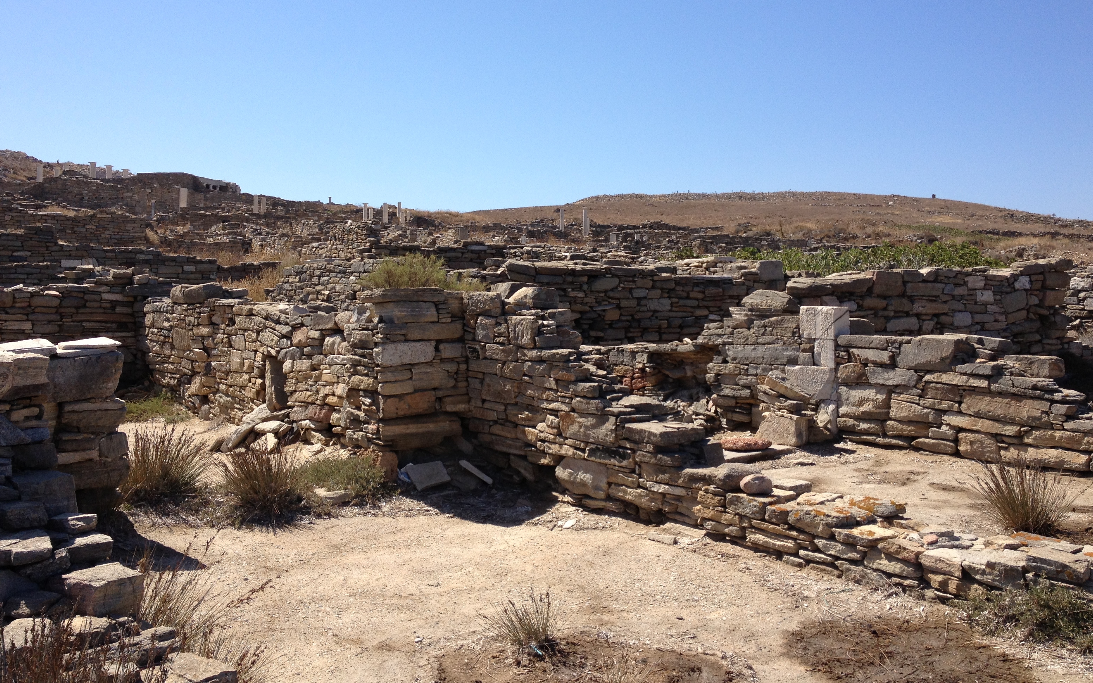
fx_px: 1162
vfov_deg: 32.7
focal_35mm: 39
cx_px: 538
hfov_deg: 50.4
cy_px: 269
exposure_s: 1/1727
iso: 50
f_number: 2.4
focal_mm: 4.28
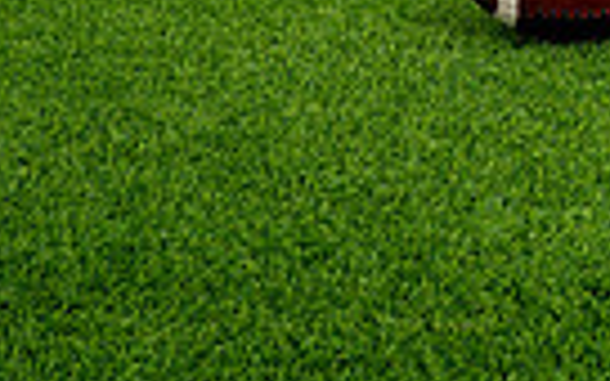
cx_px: 502
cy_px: -524
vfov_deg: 9.2
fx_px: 2128
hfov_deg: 16.2
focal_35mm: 128
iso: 160
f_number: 6.3
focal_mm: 38
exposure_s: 1/250
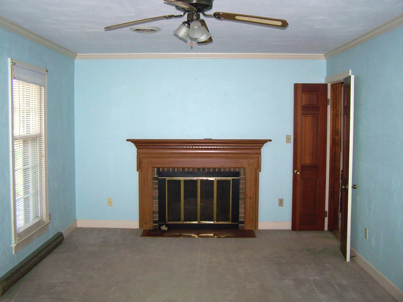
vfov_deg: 37.7
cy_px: 151
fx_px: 442
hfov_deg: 49.0
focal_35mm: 38
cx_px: 202
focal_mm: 6.3
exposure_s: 1/60
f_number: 2.8
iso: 80
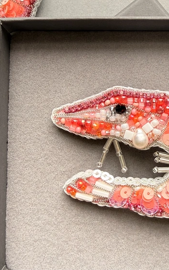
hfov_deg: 31.3
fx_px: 295
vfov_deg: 49.2
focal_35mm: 40
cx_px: 131
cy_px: 148
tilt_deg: -84.8
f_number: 2.2
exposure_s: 1/99
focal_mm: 2.22
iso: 100
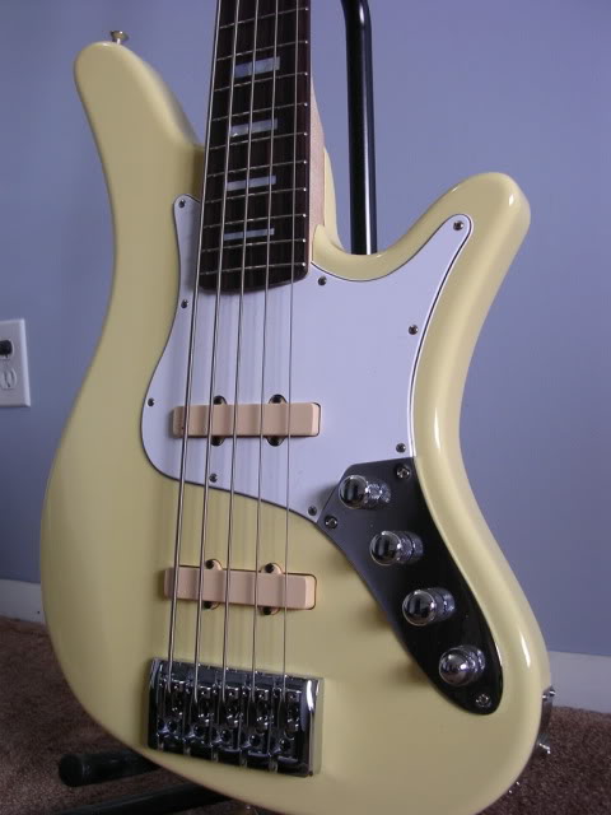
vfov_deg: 49.0
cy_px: 408
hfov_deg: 37.7
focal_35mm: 38
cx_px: 306
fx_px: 894
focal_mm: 5.8
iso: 100
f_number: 2.8
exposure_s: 1/18
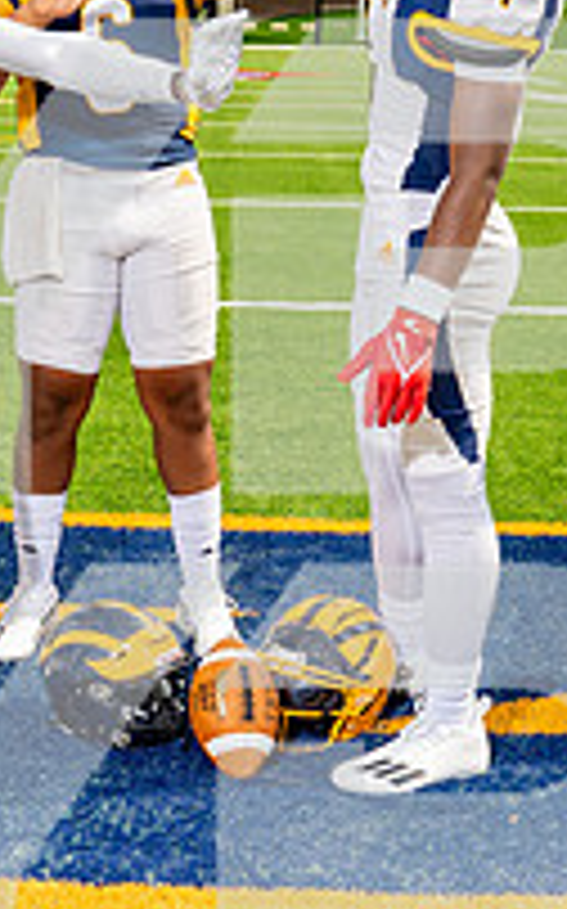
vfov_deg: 27.2
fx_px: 1857
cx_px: 144
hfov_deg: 17.3
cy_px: 259
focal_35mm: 75
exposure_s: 1/250
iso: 100
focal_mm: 24
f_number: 8
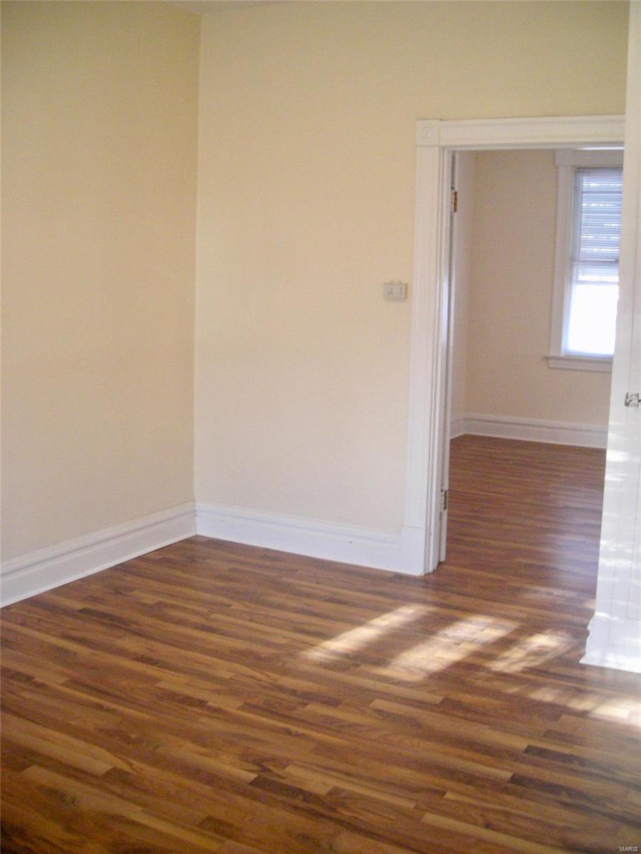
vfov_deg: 49.0
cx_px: 320
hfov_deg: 37.7
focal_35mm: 38
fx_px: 938
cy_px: 427
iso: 200
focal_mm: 6.3
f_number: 3.2
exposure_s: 1/24.1
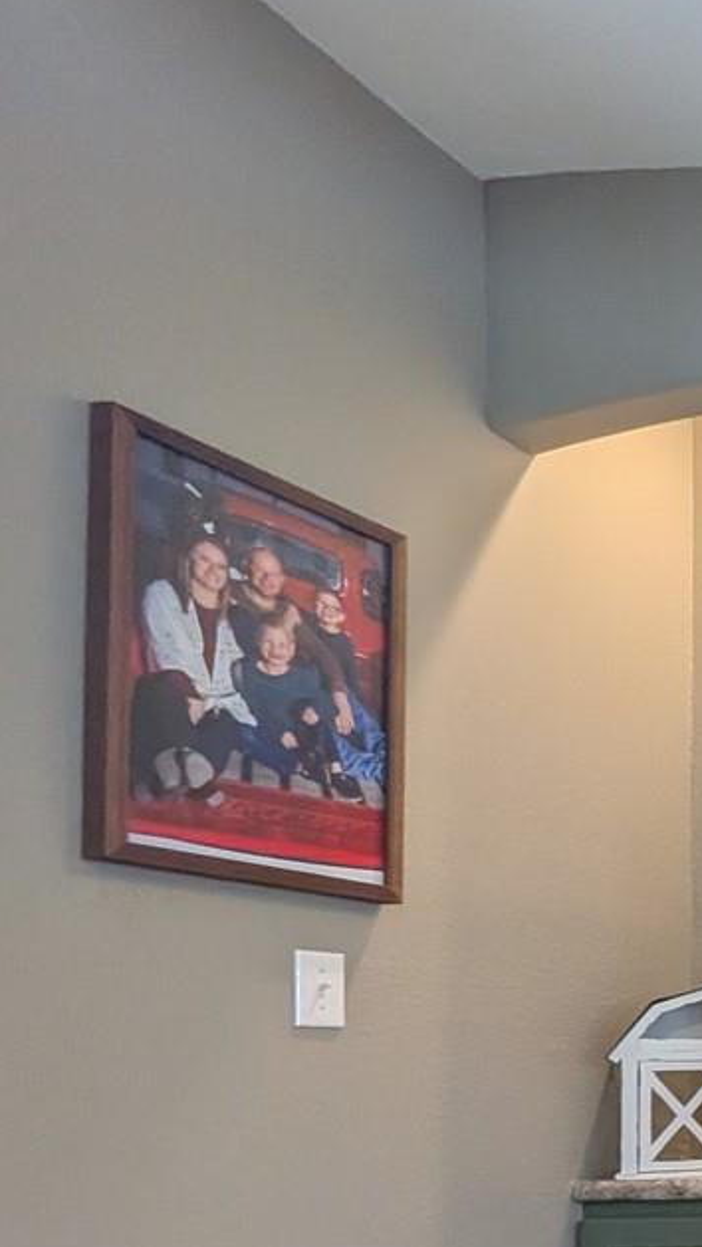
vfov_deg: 51.0
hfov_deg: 17.4
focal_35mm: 36
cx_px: 1521
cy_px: 1039
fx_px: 1191
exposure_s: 1/24
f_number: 2.2
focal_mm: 1.54
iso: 100
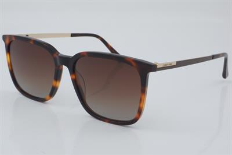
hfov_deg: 27.0
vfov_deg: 18.2
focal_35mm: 75
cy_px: 78
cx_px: 116
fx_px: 483
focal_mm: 50
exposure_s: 1/3
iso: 100
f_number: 32
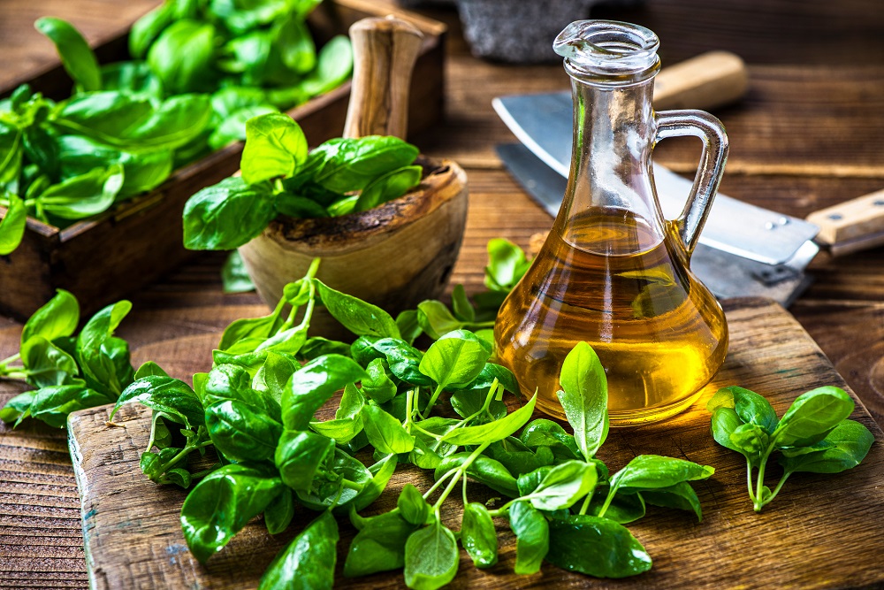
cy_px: 295
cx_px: 442
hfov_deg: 19.5
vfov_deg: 13.0
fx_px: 2579
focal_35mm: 105
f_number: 9
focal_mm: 105
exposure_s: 1/125
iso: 160
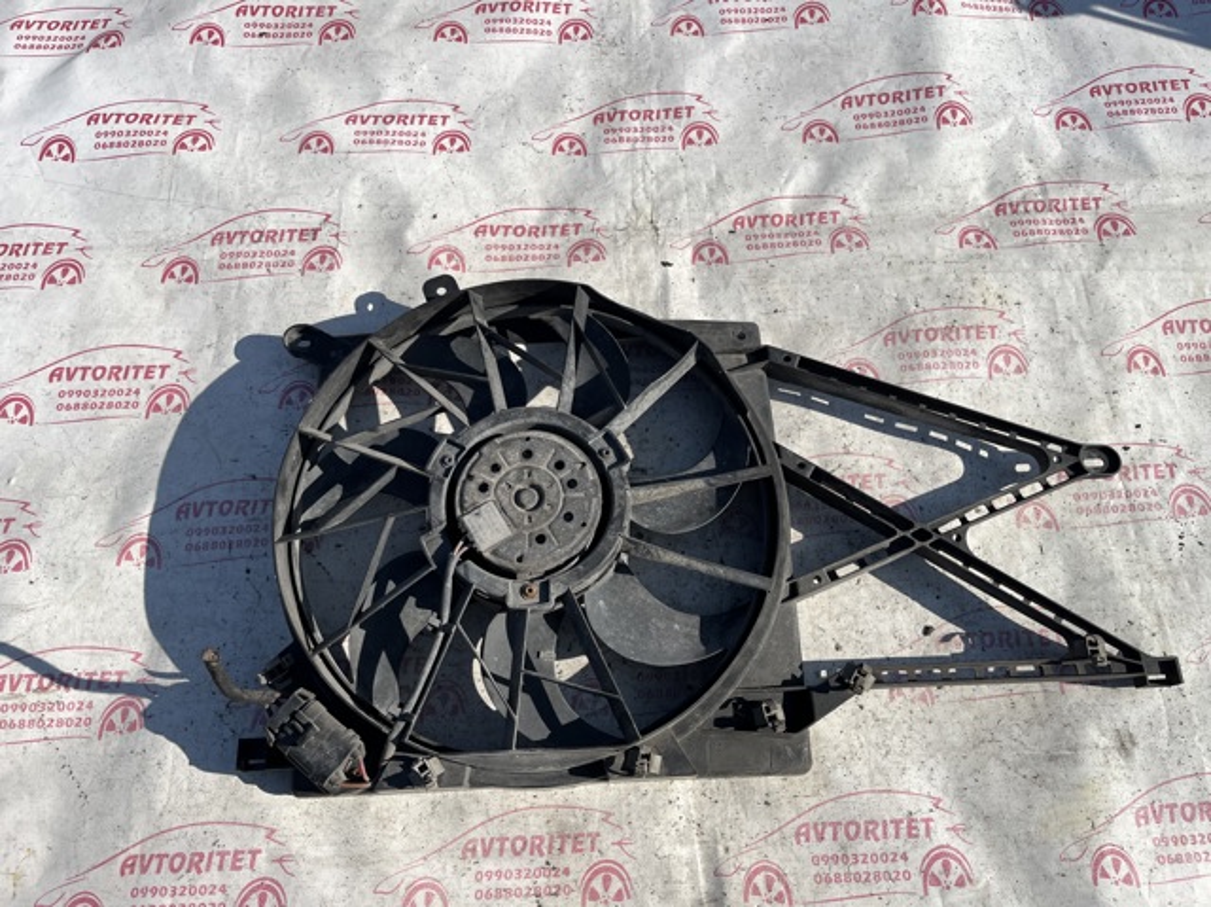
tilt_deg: -69.9
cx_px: 606
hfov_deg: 67.3
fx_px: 909
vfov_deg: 53.0
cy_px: 454
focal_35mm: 26
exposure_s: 1/4310
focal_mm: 5.1
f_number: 1.6
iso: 50
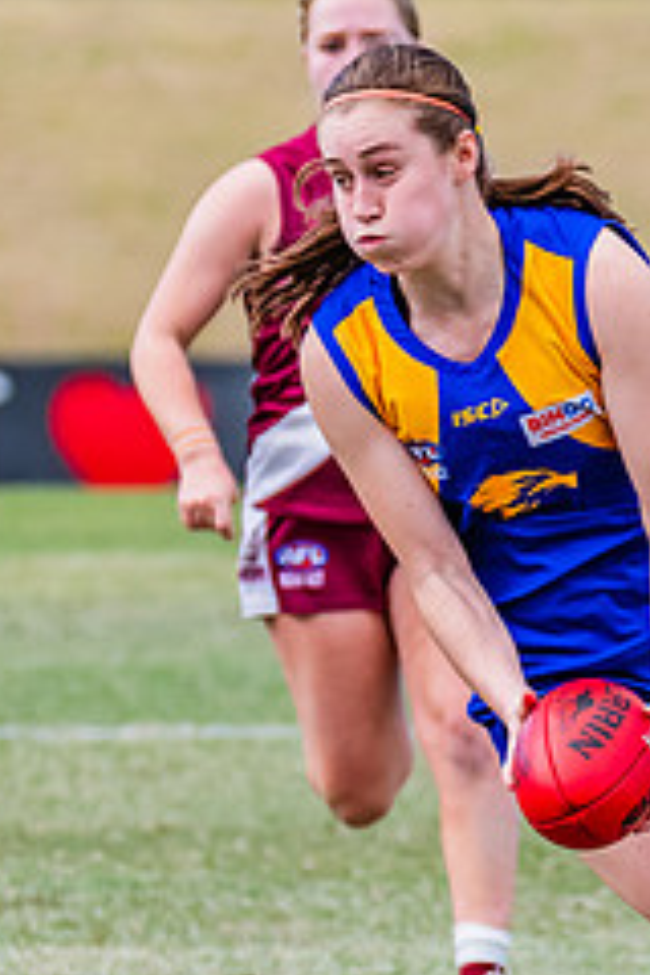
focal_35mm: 960
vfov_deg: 2.1
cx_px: 612
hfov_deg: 1.4
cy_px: 664
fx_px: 25998
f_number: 6.3
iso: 800
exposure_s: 1/1600
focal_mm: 250
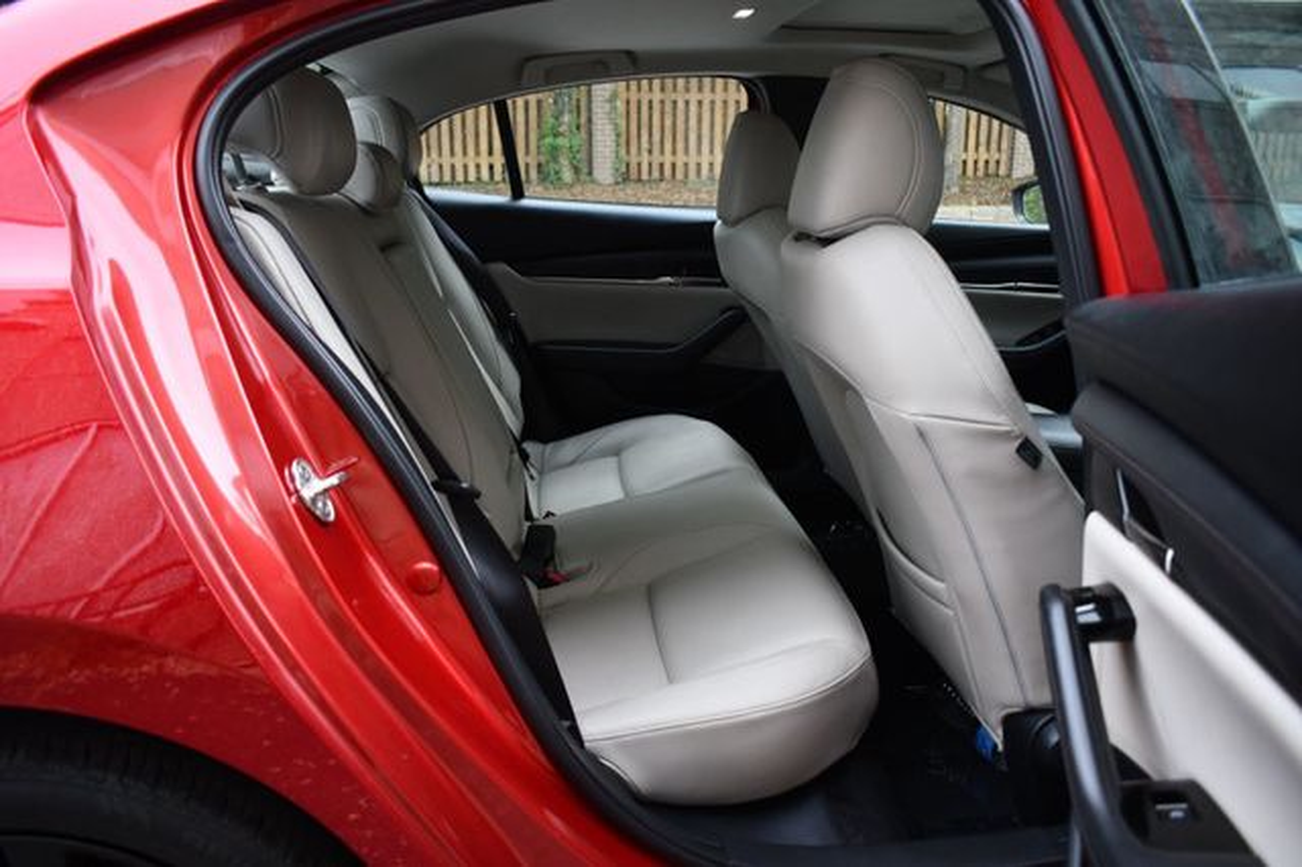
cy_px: 434
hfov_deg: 67.4
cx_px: 651
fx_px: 976
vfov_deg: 47.9
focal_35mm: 27
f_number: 4
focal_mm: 18
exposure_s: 1/250
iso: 400
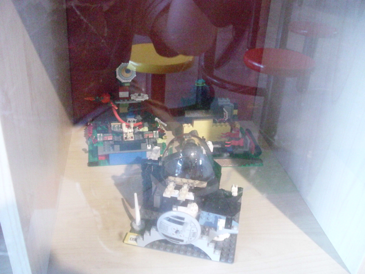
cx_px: 182
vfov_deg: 37.7
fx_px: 401
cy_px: 137
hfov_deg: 49.0
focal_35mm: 38
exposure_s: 1/60
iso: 1600
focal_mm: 6.3
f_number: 3.1
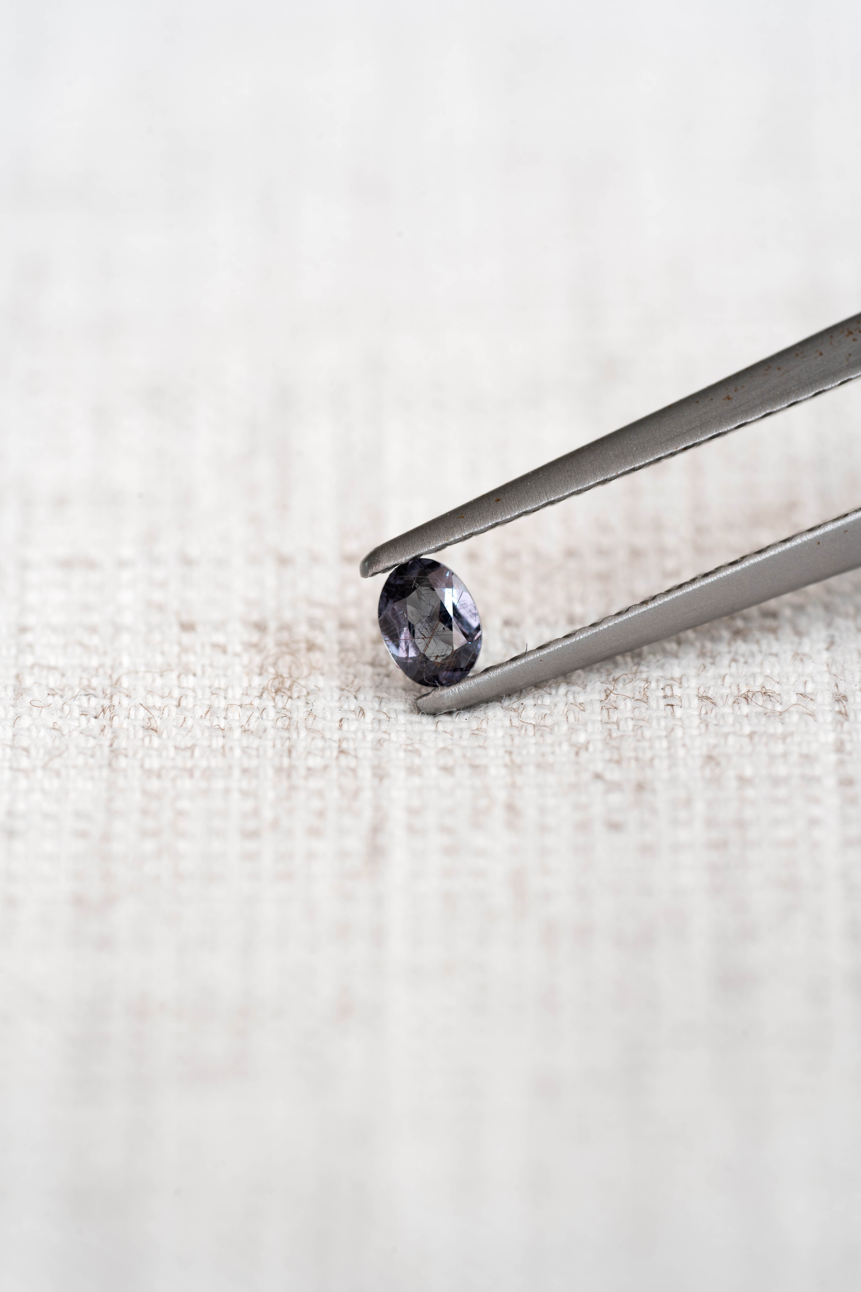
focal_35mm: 90
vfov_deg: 22.6
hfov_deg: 15.2
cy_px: 646
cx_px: 430
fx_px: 3228
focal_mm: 90
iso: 100
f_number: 8
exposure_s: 1/2.5
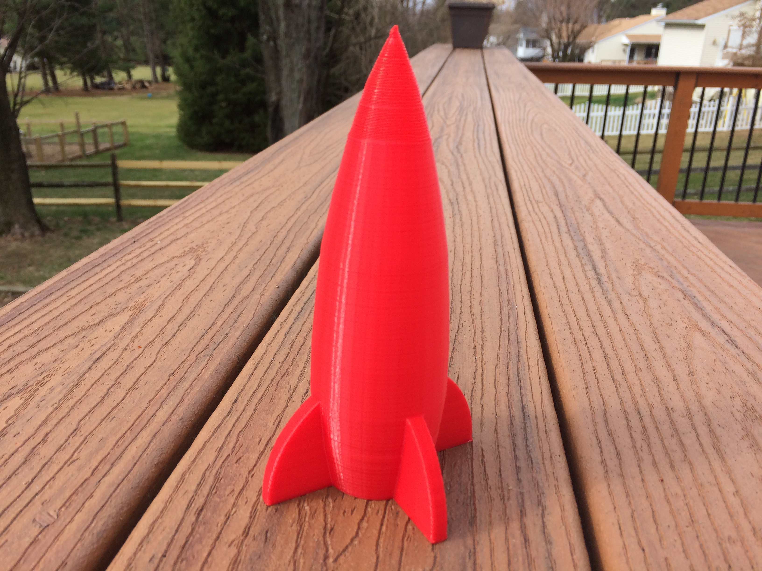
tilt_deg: -23.2
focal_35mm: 29
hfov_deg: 61.7
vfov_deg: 48.2
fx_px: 638
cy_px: 286
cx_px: 381
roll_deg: -0.5
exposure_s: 1/720
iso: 32
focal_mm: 4.15
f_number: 2.2
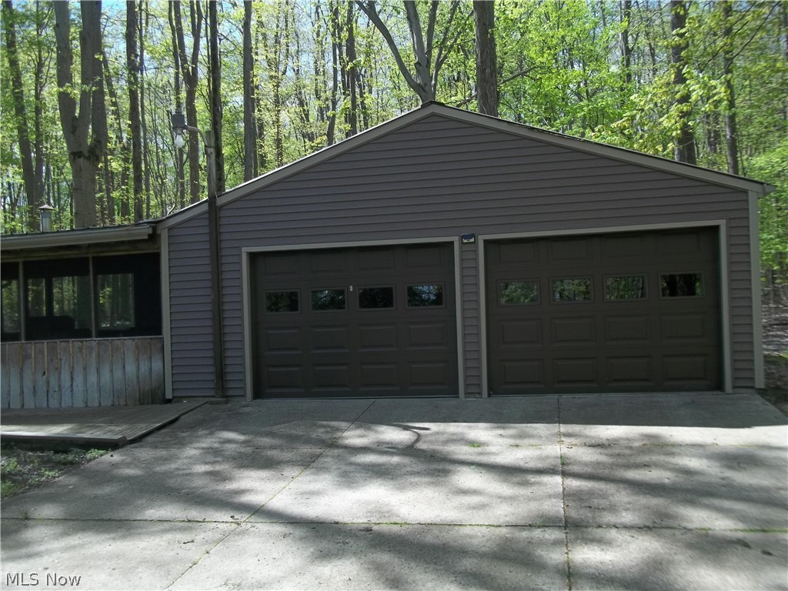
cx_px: 394
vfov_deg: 44.2
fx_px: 728
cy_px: 296
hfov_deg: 56.8
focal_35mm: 32
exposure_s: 1/320
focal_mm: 5.7
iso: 80
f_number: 2.9
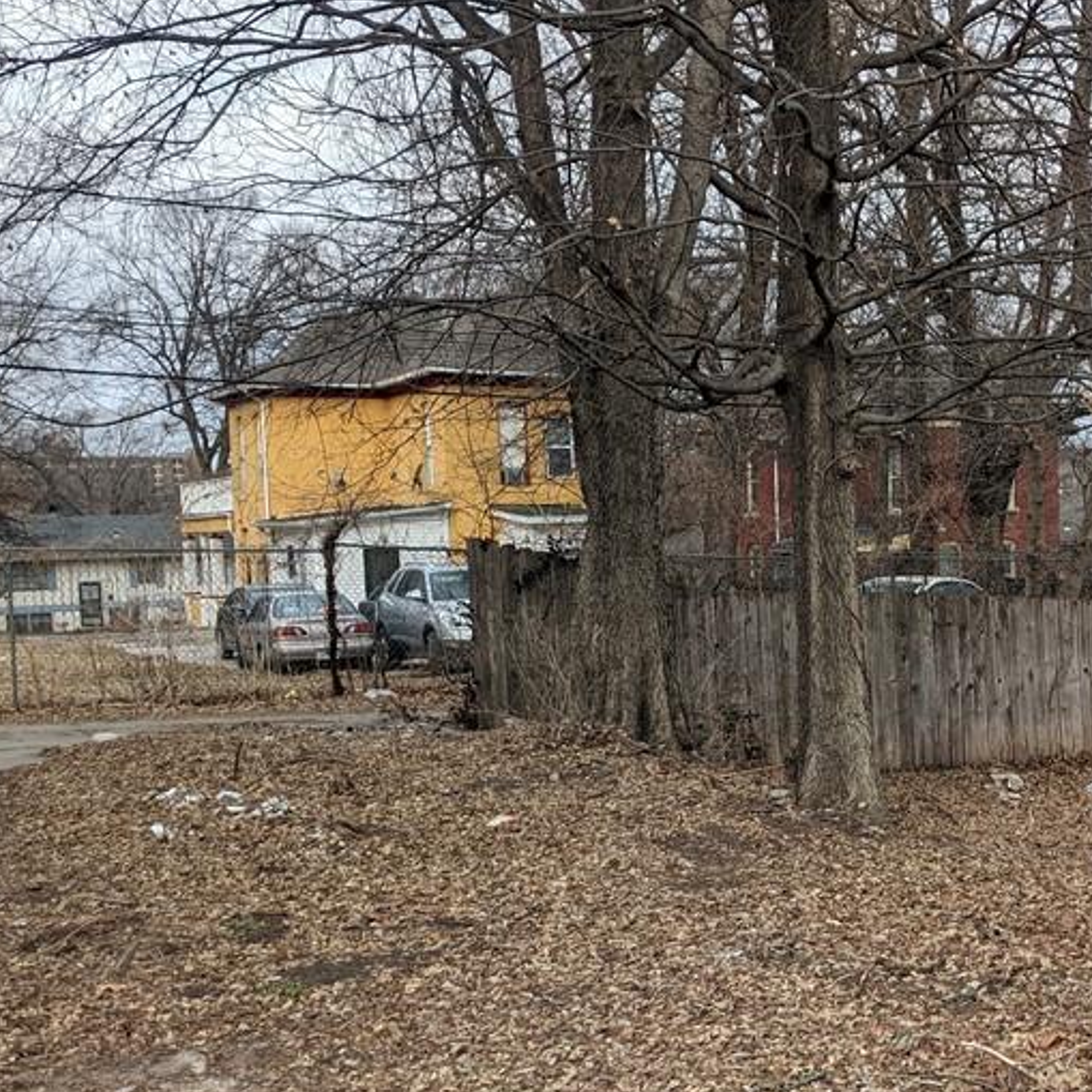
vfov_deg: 35.1
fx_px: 1713
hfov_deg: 34.9
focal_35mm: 48
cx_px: 768
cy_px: 708
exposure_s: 1/1565
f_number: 1.73
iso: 50
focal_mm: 4.38
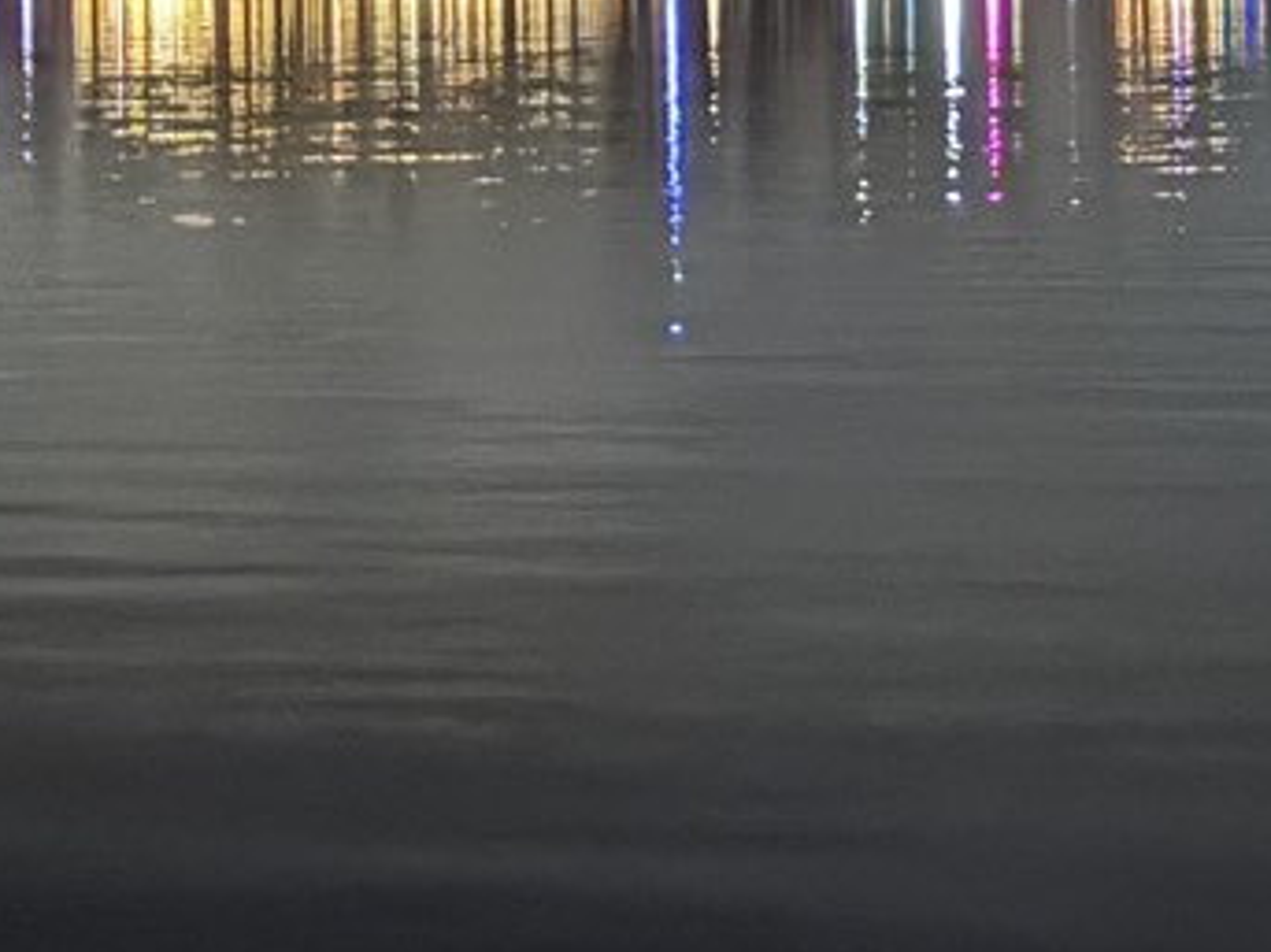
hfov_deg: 10.1
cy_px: -293
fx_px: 7194
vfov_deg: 7.5
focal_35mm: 196
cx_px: 1089
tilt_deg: +0.8
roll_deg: +2.3
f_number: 1.78
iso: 640
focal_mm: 6.76
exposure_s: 1/2
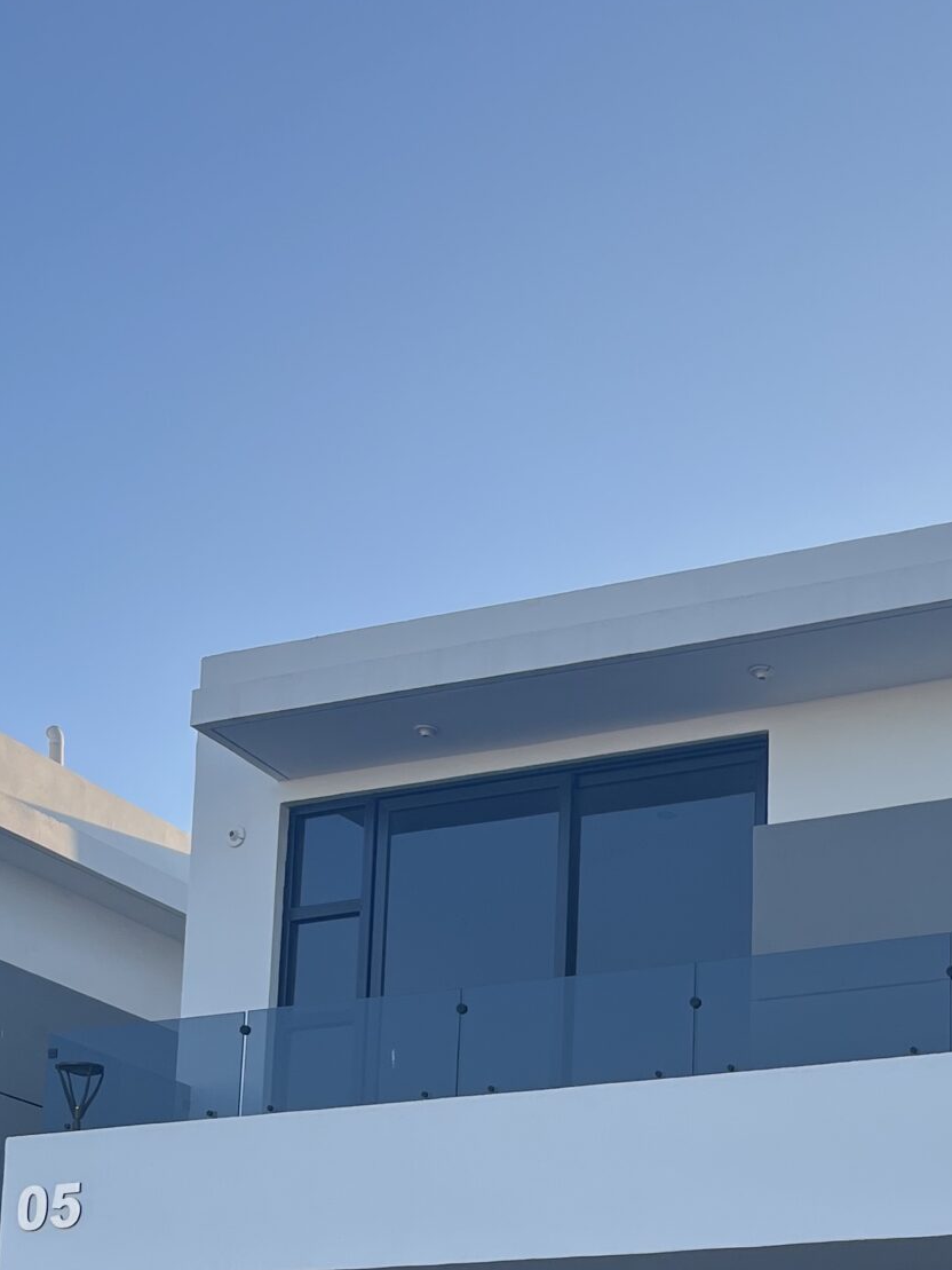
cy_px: 1252
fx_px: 2200
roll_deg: -0.4
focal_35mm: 60
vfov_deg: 30.1
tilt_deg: +10.8
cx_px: 822
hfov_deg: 23.9
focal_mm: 5.1
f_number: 1.6
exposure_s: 1/1046
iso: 50
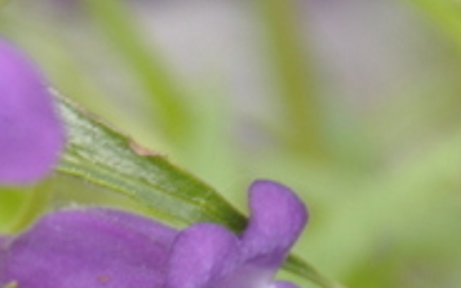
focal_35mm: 698
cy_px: 531
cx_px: -138
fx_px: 8772
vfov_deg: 1.9
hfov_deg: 3.0
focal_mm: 105
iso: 200
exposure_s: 1/180
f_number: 6.7
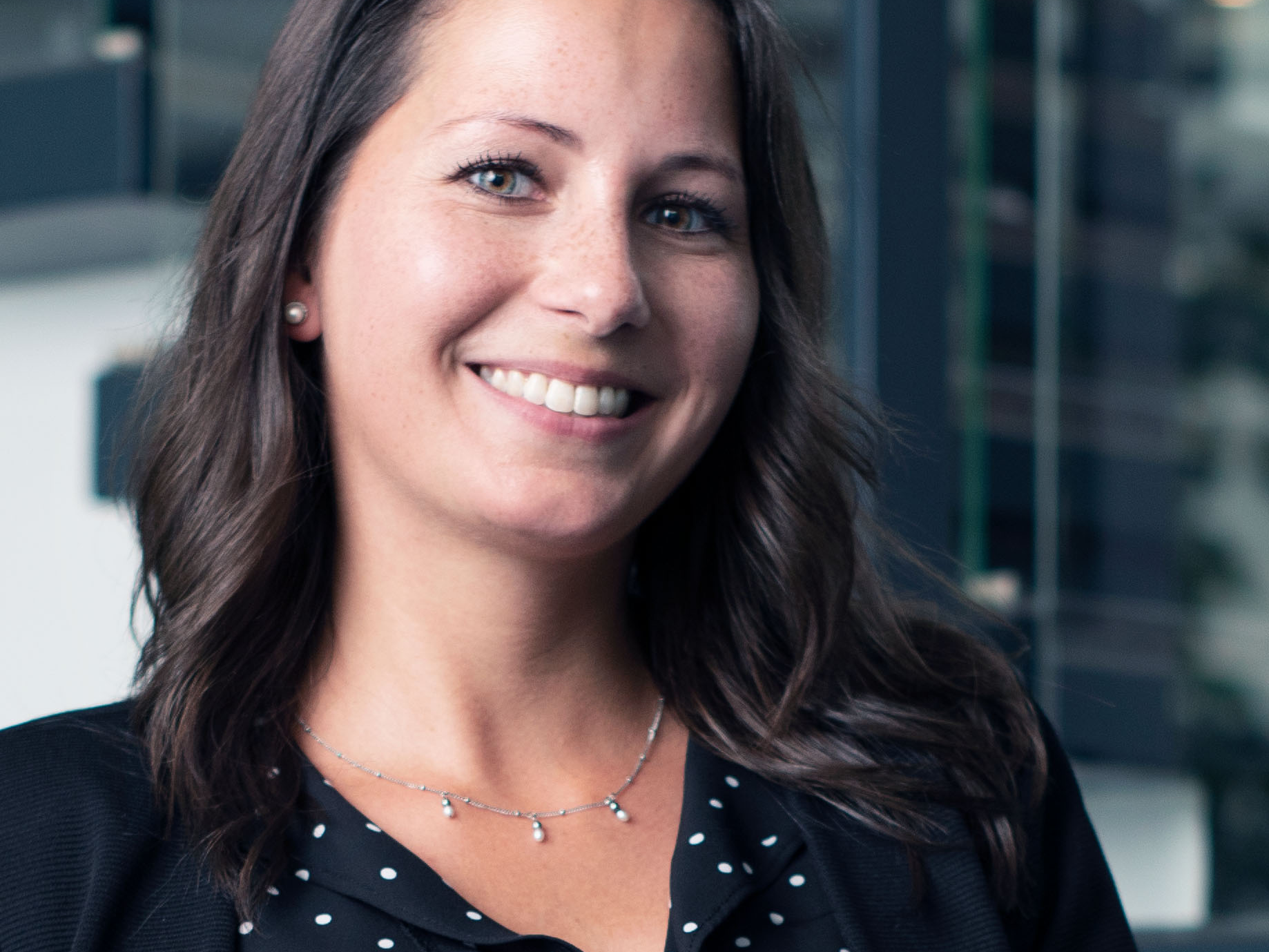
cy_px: 1341
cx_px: 663
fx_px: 7626
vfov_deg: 7.1
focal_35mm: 208
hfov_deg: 9.5
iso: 100
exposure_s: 1/200
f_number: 2.5
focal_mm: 50
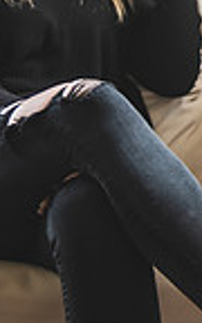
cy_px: 19
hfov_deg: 5.5
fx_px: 1991
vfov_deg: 9.2
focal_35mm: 226
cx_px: 604
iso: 125
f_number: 2.8
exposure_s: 1/125
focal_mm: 55
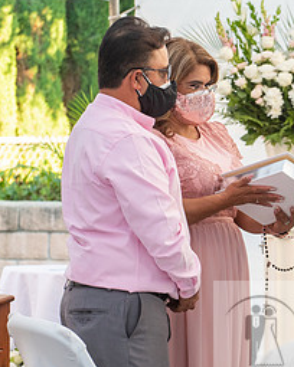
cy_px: 179
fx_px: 3252
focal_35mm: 299
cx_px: 331
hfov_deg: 5.2
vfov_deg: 6.5
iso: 800
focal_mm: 140
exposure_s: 1/125
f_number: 6.3
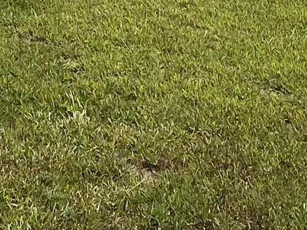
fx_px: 1516
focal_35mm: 171
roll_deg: -1.9
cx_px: 19
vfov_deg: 7.7
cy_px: -417
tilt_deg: +0.4
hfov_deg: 11.5
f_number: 1.8
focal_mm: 4.25
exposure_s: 1/3497
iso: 32
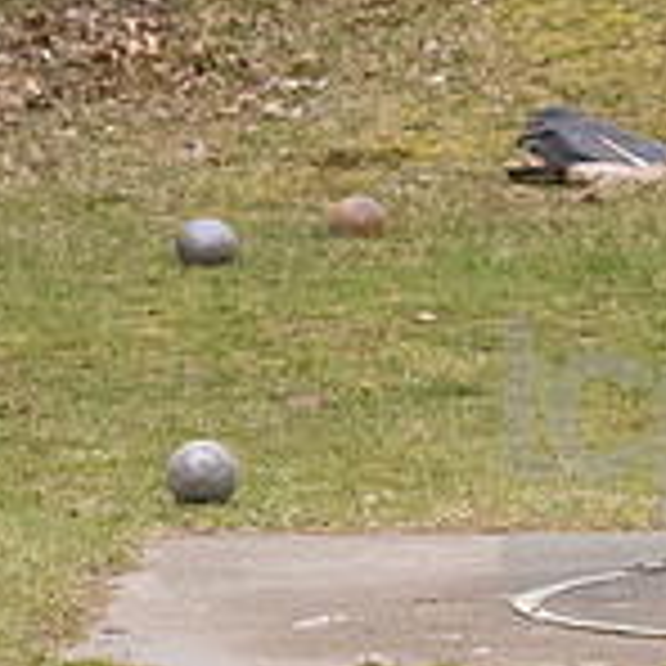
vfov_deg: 2.6
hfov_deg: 2.6
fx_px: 14628
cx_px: 1274
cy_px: -153
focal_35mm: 672
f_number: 5
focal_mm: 135
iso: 2000
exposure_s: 1/1600
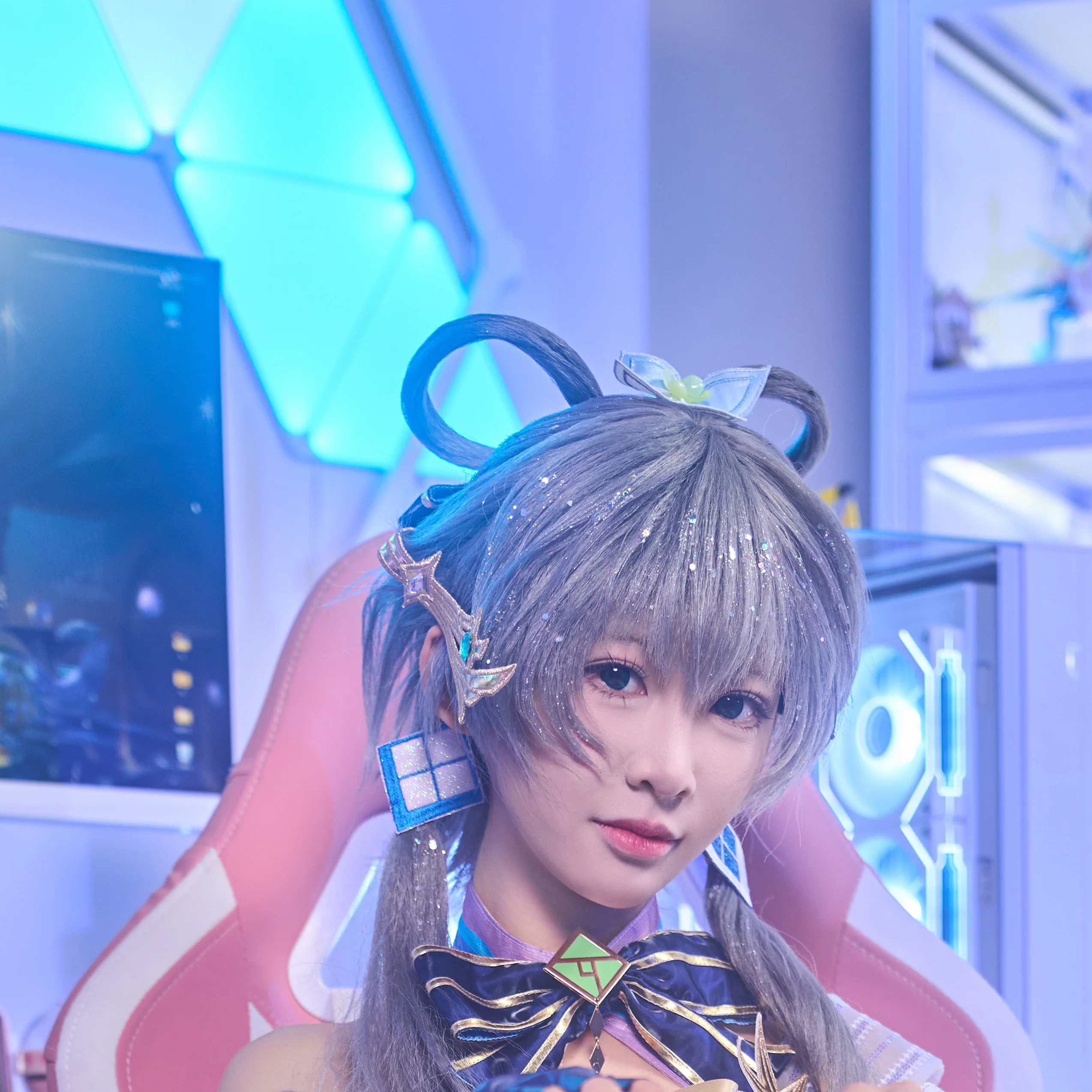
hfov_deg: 14.4
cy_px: 1642
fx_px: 4319
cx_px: 535
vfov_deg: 13.6
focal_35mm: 121
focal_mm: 42
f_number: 2
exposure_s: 1/100
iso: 100
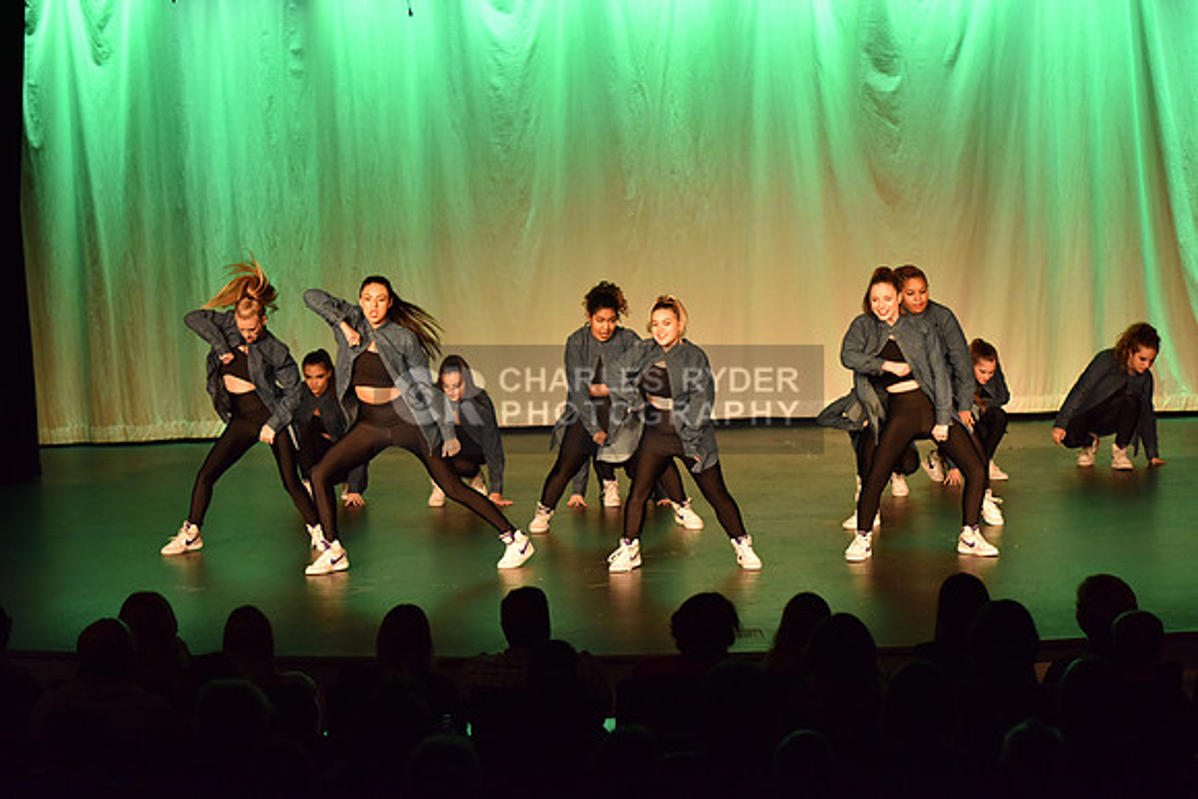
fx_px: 3262
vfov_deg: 14.0
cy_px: 400
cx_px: 599
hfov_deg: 20.8
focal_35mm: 98
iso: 2000
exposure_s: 1/250
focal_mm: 98
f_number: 4
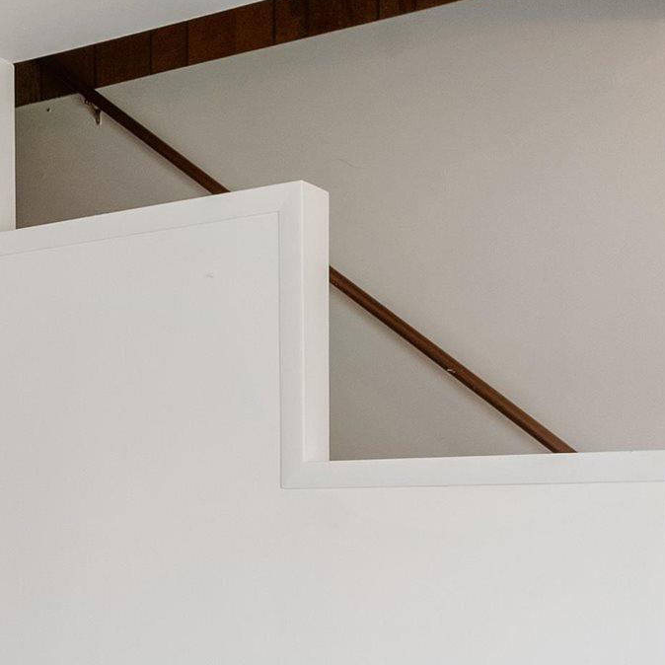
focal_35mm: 62
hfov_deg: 24.2
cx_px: -205
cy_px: 517
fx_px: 1348
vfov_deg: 27.3
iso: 1600
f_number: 8
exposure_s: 1/15
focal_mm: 16
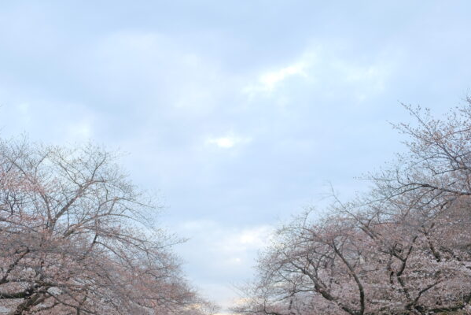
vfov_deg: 24.2
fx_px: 733
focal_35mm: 56
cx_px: 208
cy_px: 166
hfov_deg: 35.6
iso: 800
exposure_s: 1/28
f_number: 3.2
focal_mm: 27.7
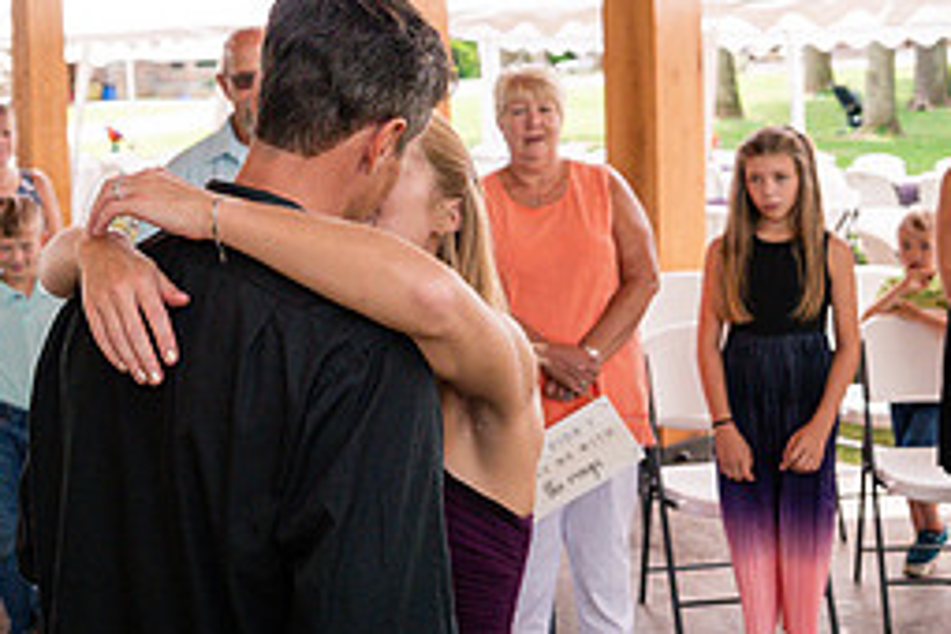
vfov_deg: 23.1
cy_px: 149
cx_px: 398
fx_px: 1532
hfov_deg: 34.4
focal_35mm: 58
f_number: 2.8
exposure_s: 1/2000
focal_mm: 24
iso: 400
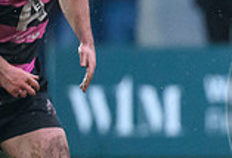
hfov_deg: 0.8
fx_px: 17584
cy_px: 109
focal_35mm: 2710
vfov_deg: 0.5
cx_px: 453
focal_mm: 400
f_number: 3.2
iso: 6400
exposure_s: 1/1250
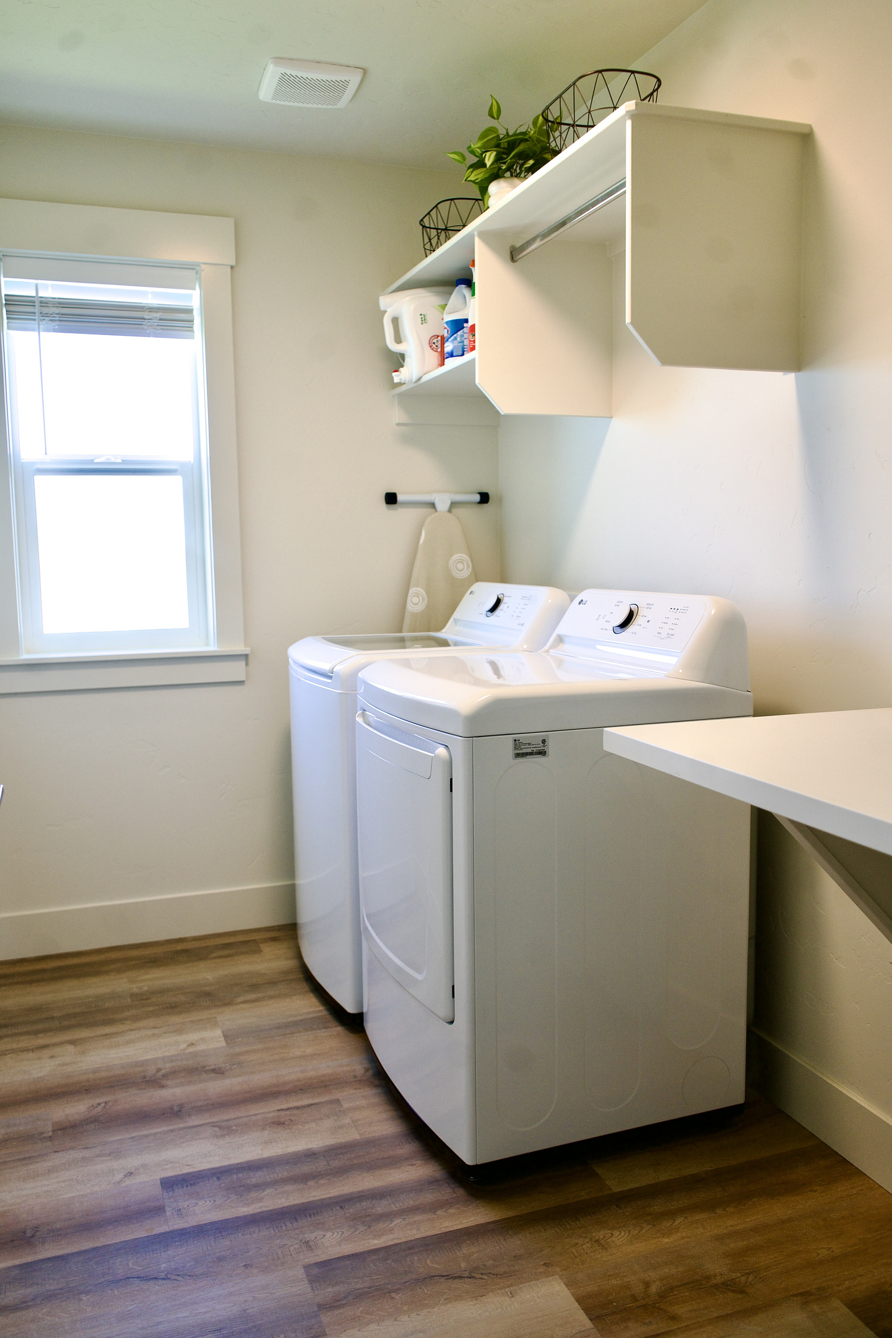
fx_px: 1077
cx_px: 446
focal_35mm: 29
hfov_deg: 45.0
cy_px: 669
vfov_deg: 63.6
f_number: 4
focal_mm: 29
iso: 640
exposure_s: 1/160
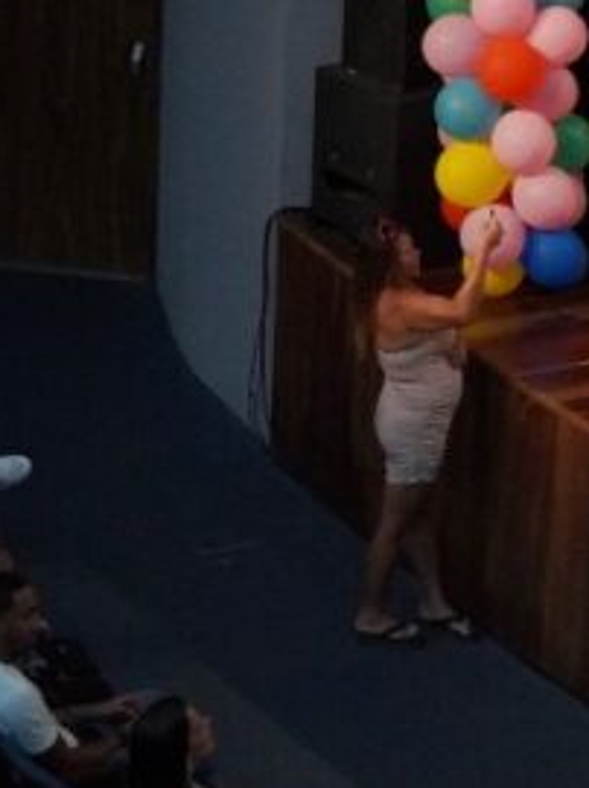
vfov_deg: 14.9
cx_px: 1012
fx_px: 3009
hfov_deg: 10.6
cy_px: 566
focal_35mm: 132
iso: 4000
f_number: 4
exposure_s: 1/200
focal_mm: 31
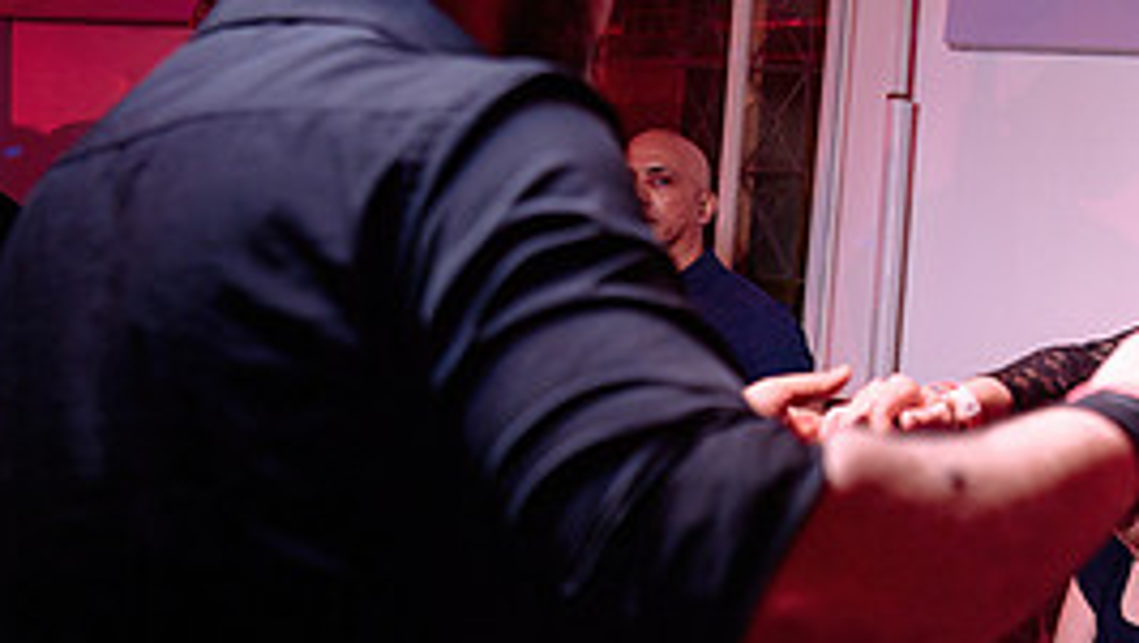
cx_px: 985
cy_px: 658
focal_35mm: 64
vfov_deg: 18.3
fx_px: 1934
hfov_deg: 31.5
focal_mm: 28
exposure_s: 1/60
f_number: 3.2
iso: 800
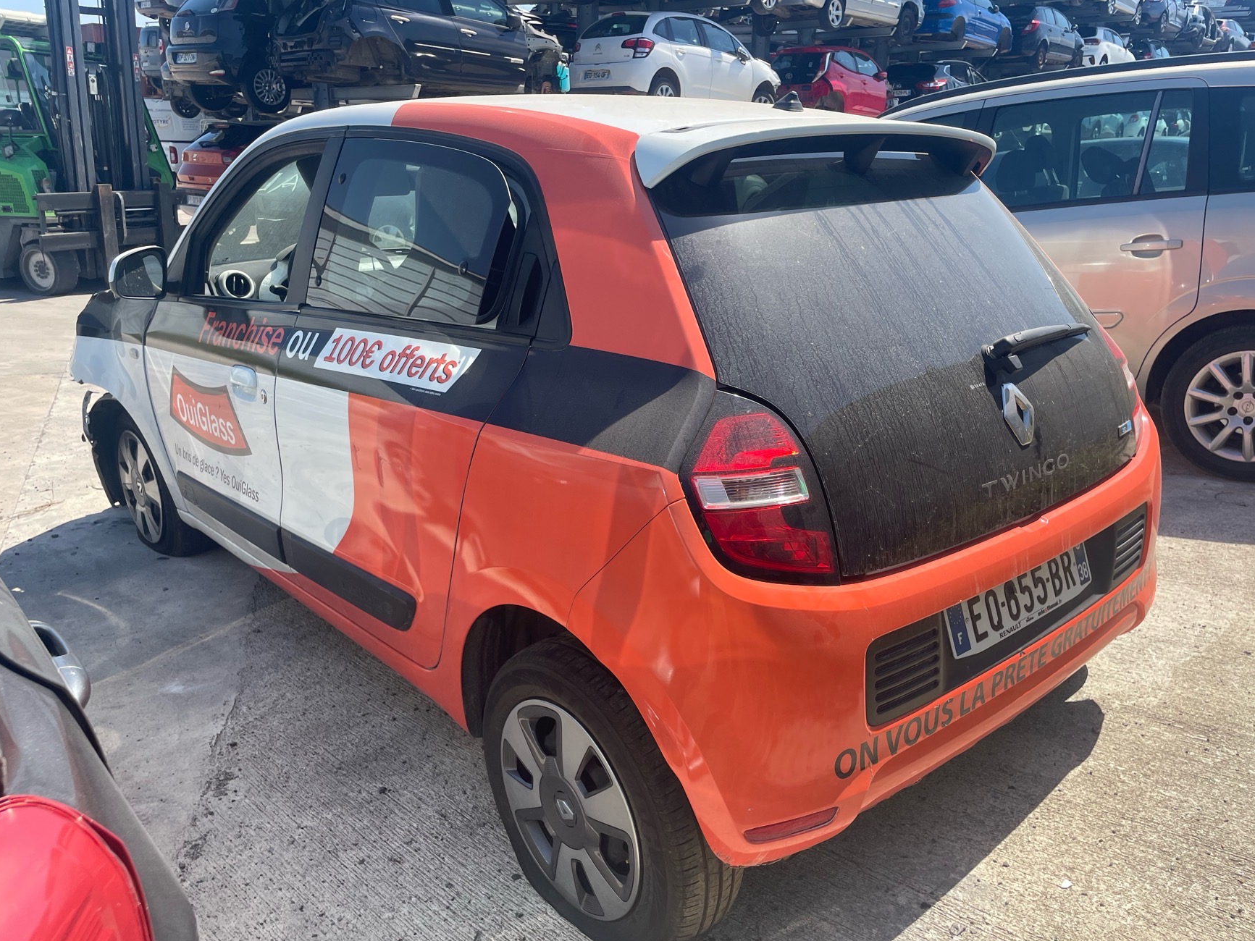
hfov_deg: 65.3
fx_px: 979
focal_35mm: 27
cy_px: 488
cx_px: 648
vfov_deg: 51.3
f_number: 1.6
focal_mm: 4.2
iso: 32
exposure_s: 1/1553
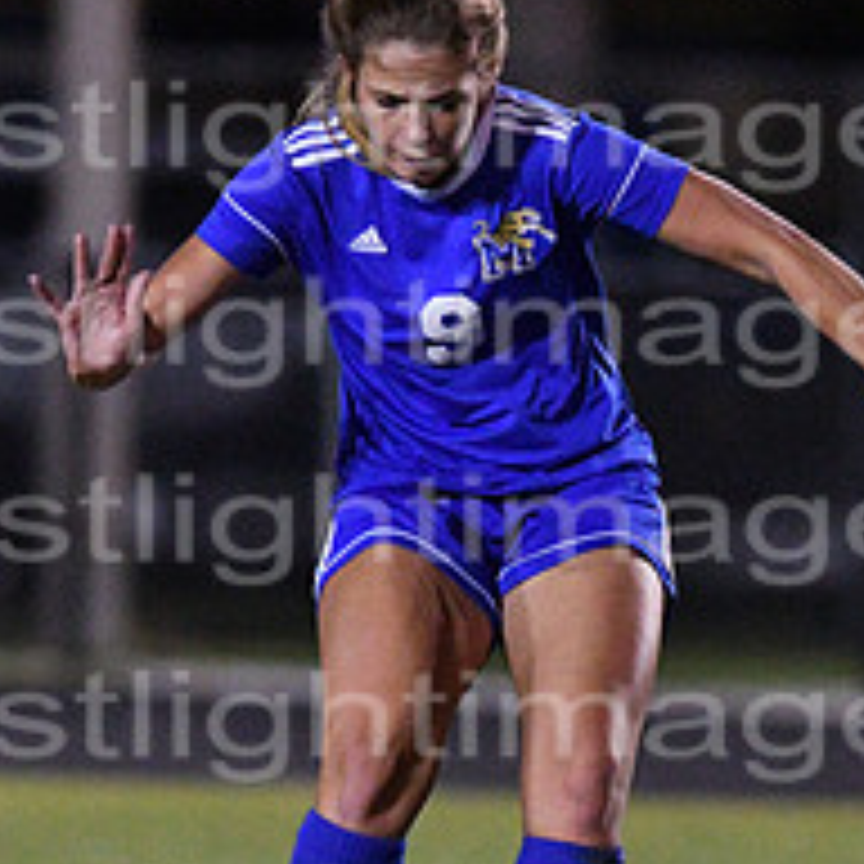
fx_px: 32700
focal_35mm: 1158
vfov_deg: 1.5
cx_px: 392
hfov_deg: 1.5
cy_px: 628
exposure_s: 1/640
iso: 10000
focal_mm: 300
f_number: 3.5
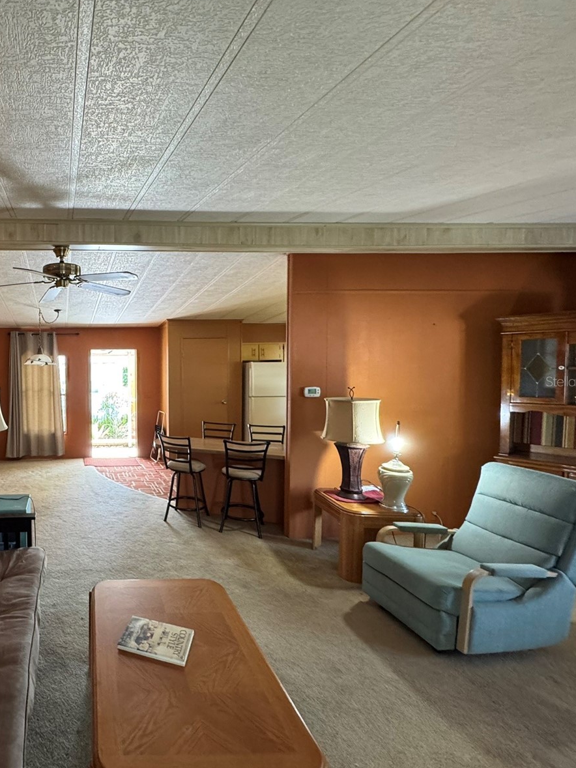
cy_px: 381
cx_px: 86
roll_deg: +1.6
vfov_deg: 84.7
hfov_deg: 60.8
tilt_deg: -0.4
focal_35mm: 19
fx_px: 422
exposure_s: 1/74
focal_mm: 2.22
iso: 320
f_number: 2.2
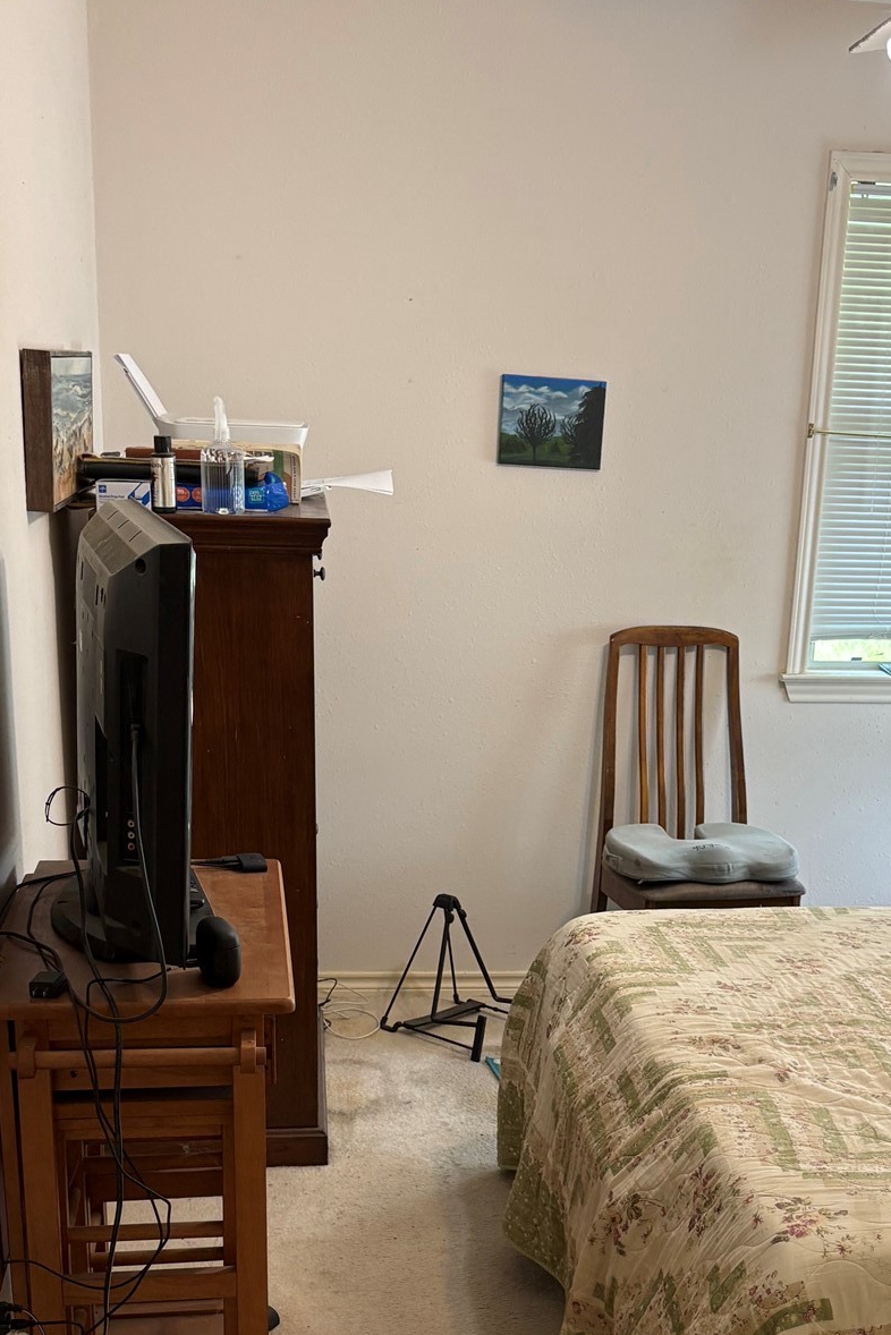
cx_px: 542
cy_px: 969
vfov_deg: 40.9
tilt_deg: -21.1
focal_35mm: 47
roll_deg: -2.9
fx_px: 1744
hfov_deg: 28.6
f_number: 1.6
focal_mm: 5.96
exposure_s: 1/64
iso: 125
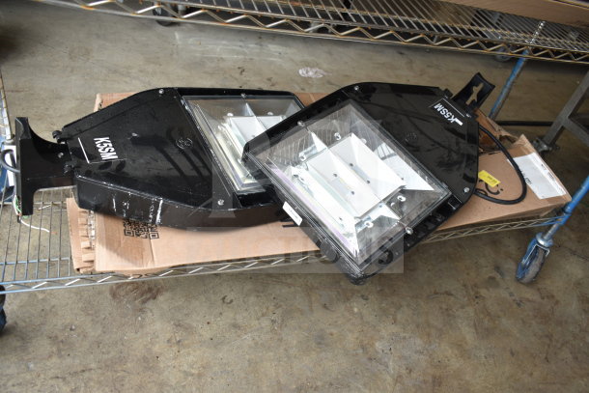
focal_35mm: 30
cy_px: 196
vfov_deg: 43.6
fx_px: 491
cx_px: 294
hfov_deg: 61.9
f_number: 3.5
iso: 200
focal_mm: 20
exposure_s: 1/60
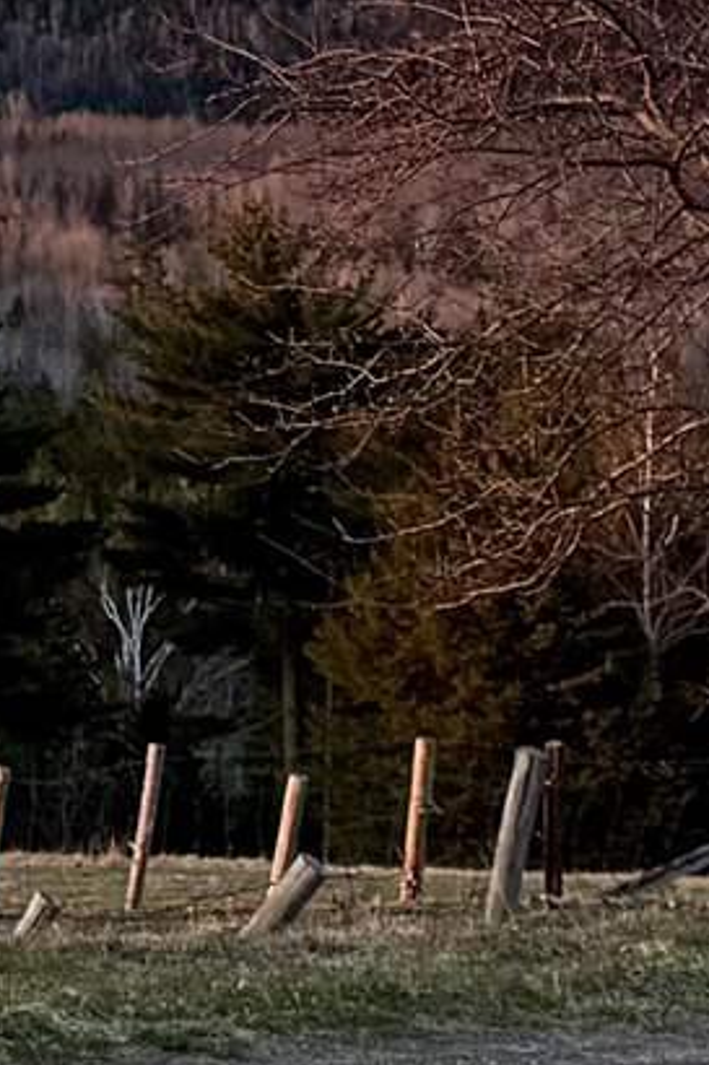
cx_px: -603
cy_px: -379
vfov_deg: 10.7
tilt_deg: +6.6
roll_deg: -0.7
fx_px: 5529
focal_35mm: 187
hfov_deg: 7.1
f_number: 1.78
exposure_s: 1/805
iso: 80
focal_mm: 6.76
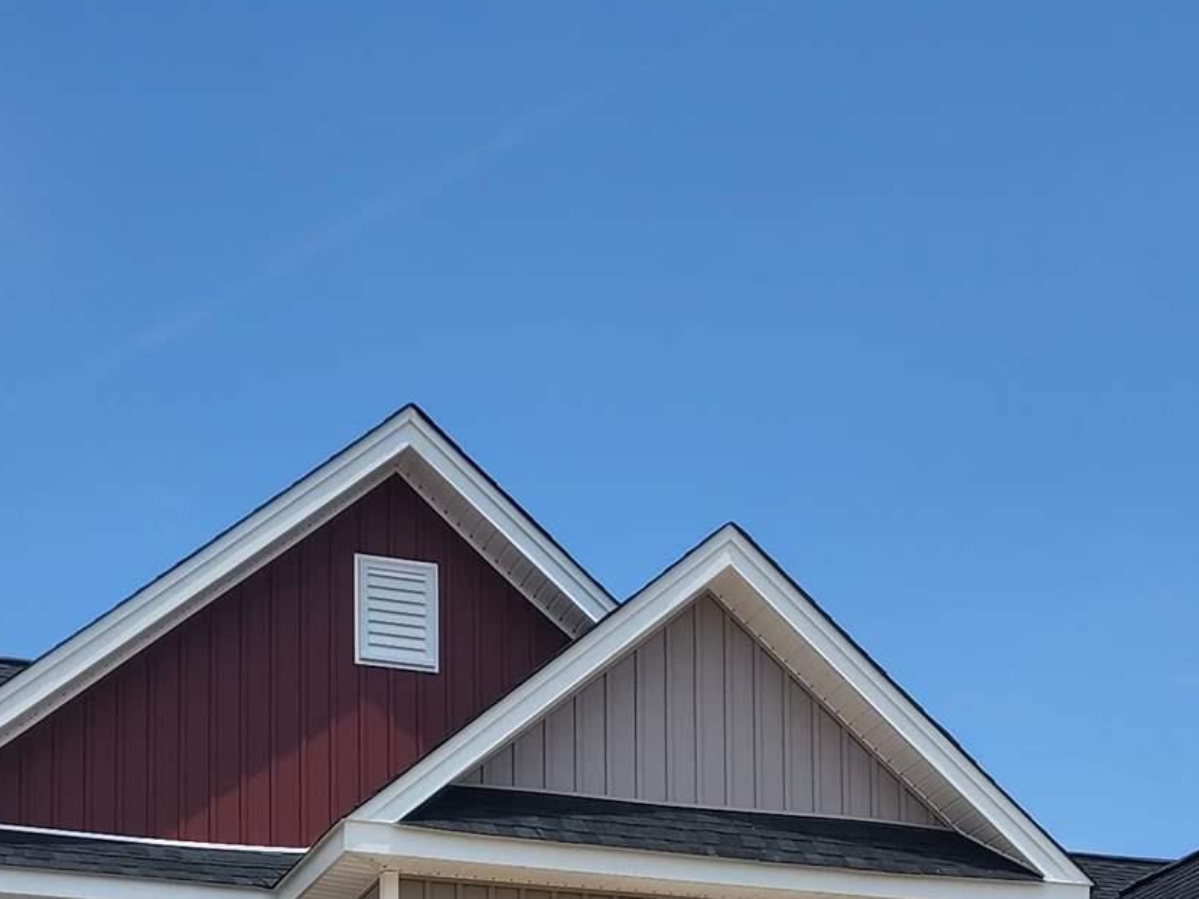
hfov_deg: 23.0
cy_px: 1281
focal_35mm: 85
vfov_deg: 16.1
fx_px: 2944
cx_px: 628
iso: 12
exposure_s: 1/1580
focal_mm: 6.4
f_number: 1.8
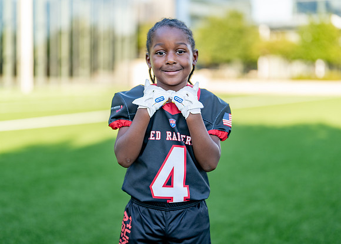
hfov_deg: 33.5
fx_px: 567
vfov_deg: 24.2
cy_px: 109
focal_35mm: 59
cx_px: 167
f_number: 1.2
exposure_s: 1/1250
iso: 100
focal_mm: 50
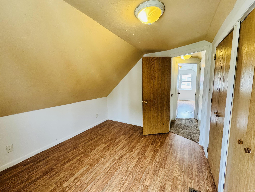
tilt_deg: -7.4
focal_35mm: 14
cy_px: 96
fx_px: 103
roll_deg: +2.1
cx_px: 128
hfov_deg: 102.1
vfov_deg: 85.7
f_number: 2.2
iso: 250
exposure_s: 1/60
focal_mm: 2.22
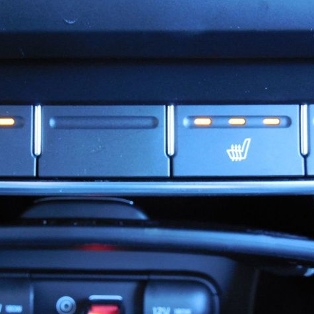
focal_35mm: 57
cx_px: 106
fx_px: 585
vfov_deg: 30.0
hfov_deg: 29.8
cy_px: 157
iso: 800
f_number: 4
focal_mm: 8.7
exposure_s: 1/6
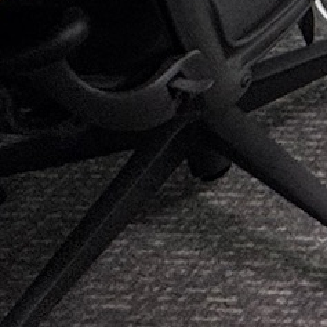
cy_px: -595
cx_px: 1115
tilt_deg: -16.6
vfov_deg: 11.4
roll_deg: -0.9
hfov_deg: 9.7
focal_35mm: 107
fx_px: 1144
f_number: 2.2
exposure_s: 1/120
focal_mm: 2.22
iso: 80
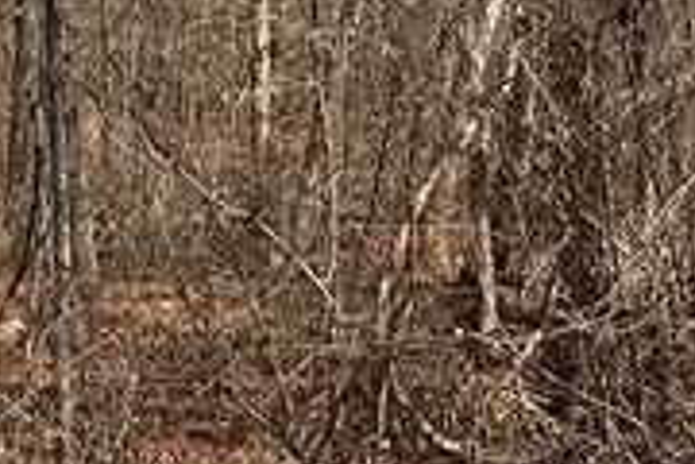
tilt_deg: +1.6
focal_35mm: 83
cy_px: -197
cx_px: 58
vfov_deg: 15.4
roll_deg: -4.8
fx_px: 1602
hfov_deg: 23.8
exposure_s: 1/1383
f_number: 2.2
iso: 50
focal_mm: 2.22
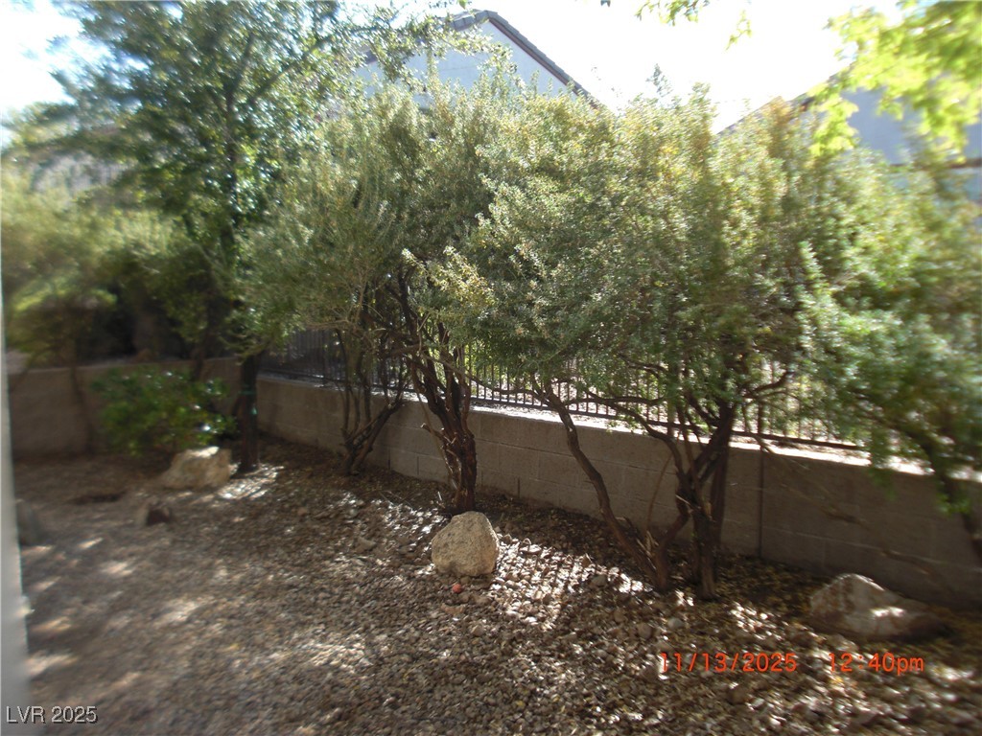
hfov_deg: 51.4
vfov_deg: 39.7
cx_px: 491
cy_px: 368
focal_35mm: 36
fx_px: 1021
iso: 50
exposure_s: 1/250
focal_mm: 6.3
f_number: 2.8
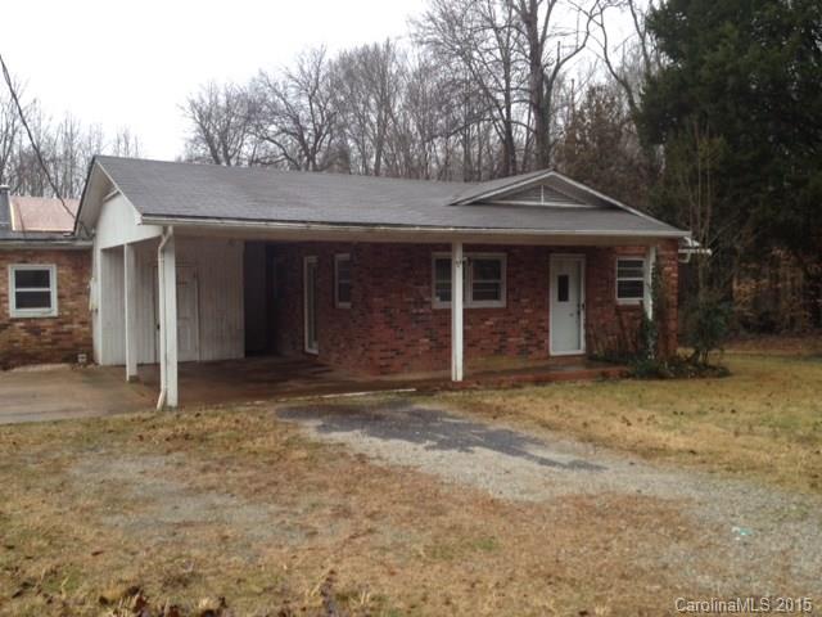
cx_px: 411
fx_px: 831
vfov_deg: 40.7
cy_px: 308
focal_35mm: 35
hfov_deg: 52.6
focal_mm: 4.28
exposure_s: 1/60
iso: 50
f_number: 2.4
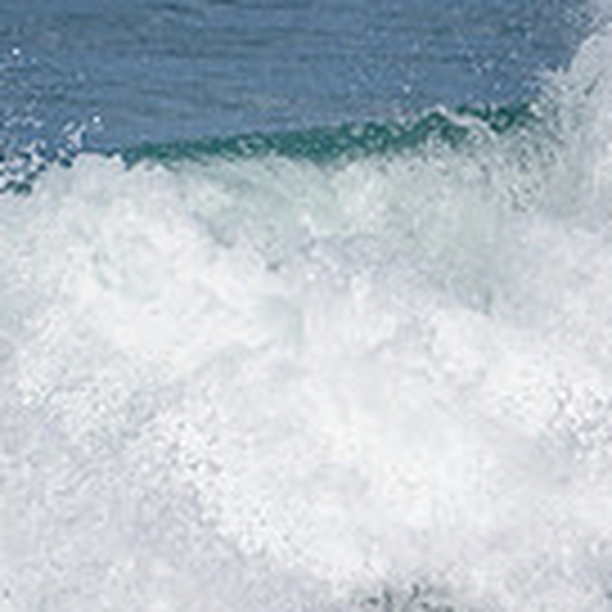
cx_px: 1156
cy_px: 358
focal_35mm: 2220
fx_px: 44405
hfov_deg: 0.8
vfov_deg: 0.8
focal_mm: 500
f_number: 5.6
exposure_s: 1/1250
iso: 110
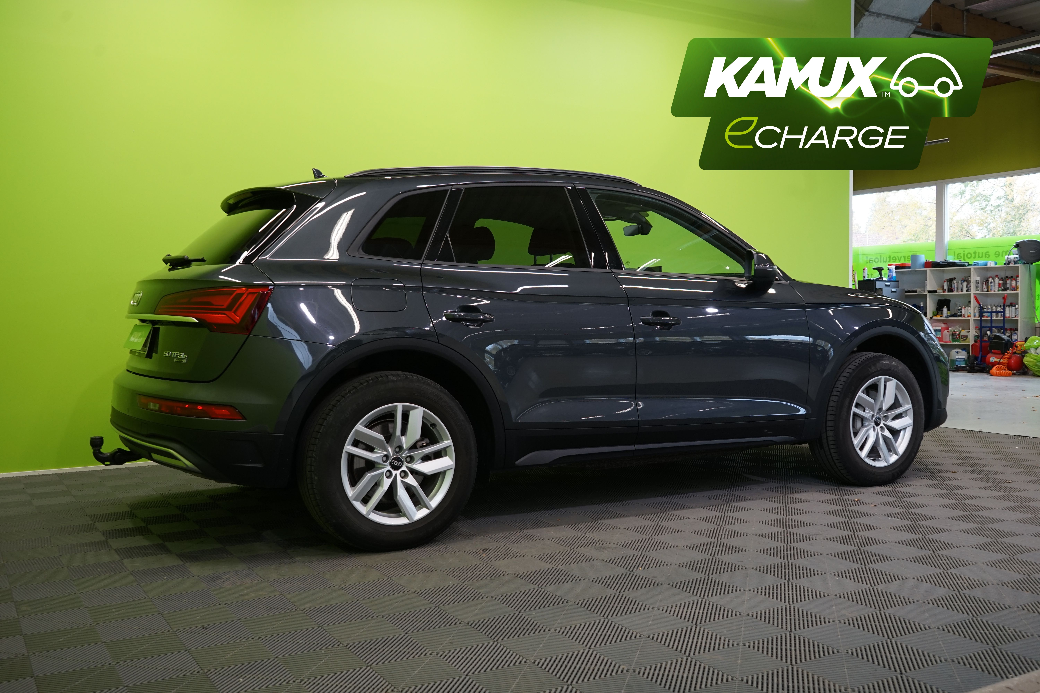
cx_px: 520
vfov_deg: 40.0
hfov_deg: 57.2
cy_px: 346
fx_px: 953
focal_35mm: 33
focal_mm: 33
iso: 640
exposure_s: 1/30
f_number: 6.3
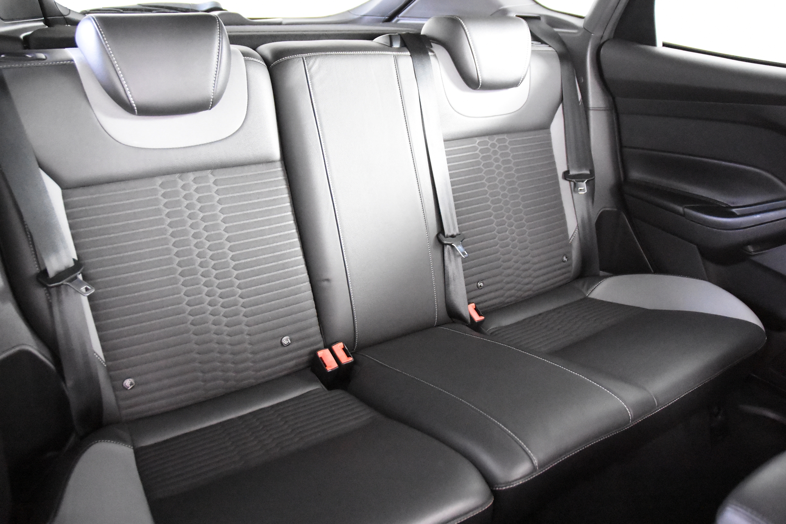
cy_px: 262
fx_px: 557
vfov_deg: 50.4
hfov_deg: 70.4
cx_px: 393
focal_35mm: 26
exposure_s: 1/13
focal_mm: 17
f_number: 2.8
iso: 12800
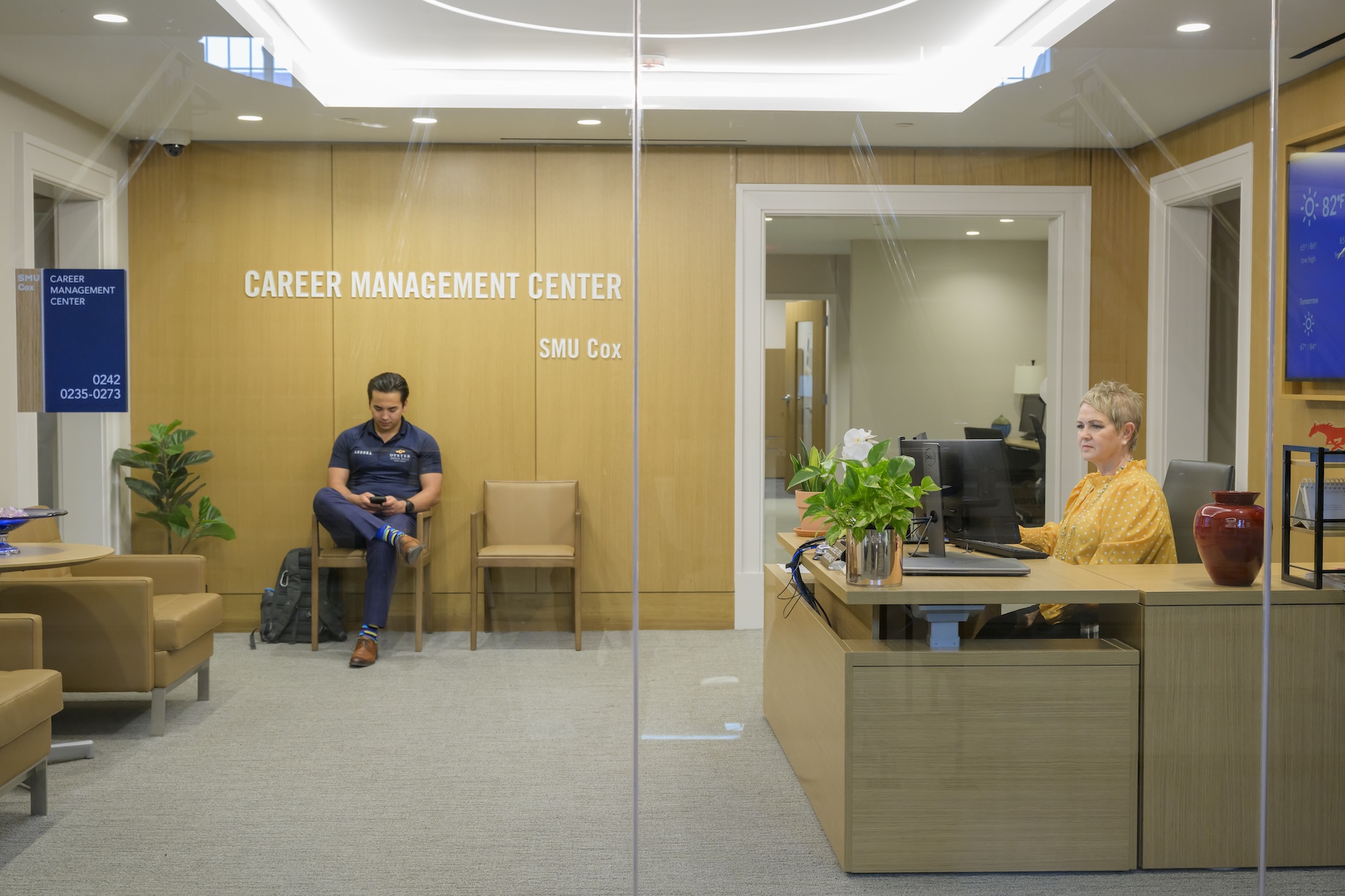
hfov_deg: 47.4
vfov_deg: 32.6
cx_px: 672
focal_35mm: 41
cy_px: 448
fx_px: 1532
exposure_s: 1/250
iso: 2500
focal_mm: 41
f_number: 4.5
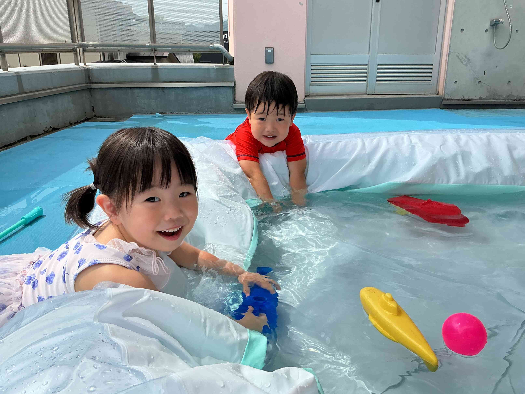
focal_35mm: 29
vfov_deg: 48.2
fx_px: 440
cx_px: 262
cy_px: 197
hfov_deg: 61.7
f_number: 1.8
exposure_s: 1/1577
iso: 25
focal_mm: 3
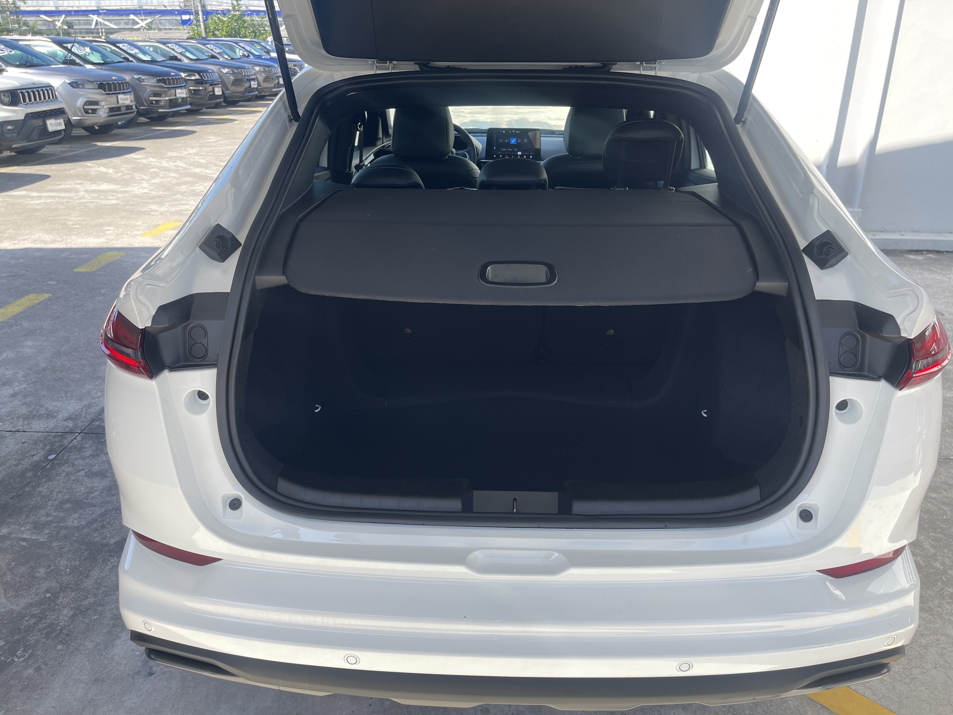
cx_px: 476
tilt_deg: -23.1
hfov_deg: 69.4
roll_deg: -0.7
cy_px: 358
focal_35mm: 25
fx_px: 688
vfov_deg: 54.9
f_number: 1.6
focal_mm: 5.1
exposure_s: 1/498
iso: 32
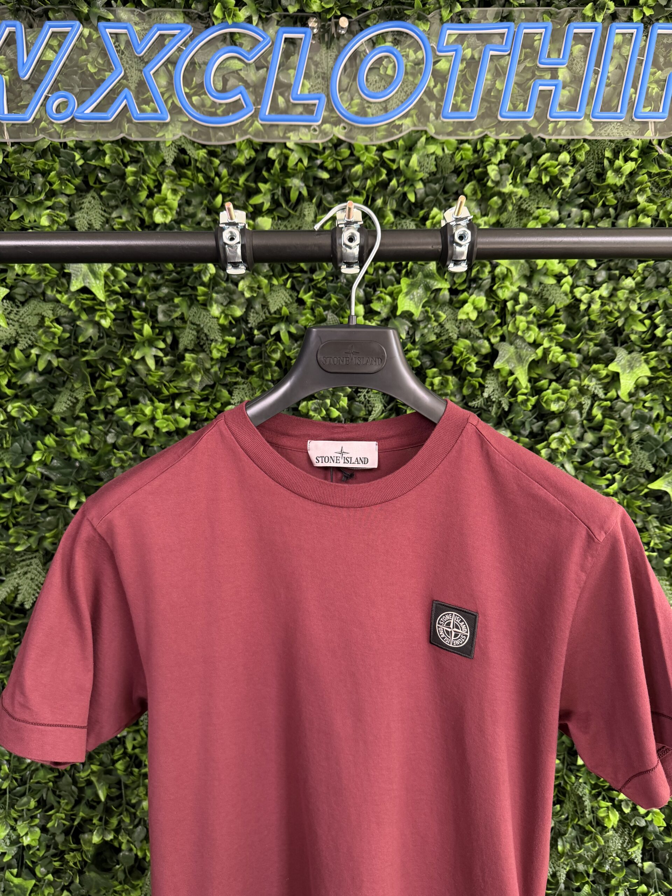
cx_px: 336
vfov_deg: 71.6
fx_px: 621
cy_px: 448
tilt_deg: -5.0
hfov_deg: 56.8
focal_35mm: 24
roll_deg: +1.0
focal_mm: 6.76
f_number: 1.78
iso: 200
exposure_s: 1/60
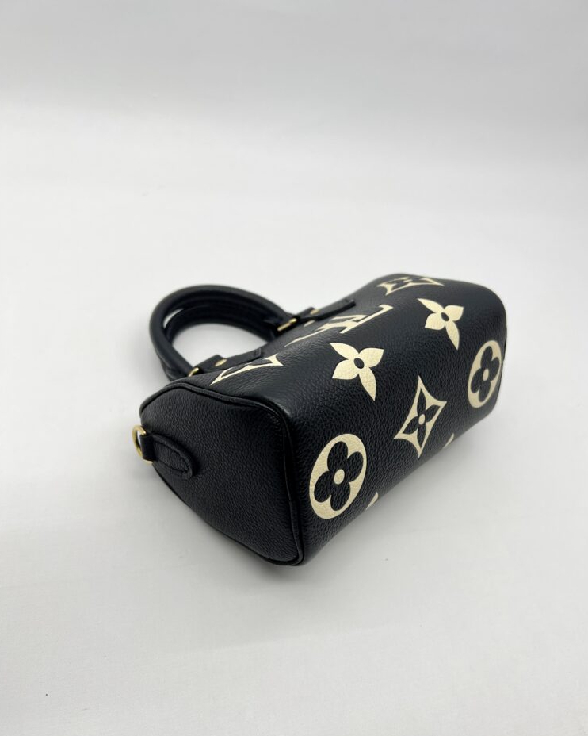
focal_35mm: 28
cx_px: 299
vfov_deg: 62.1
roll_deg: -14.8
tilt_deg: -42.1
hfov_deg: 51.5
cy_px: 405
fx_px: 609
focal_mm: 5.7
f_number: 1.5
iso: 40
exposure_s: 1/216
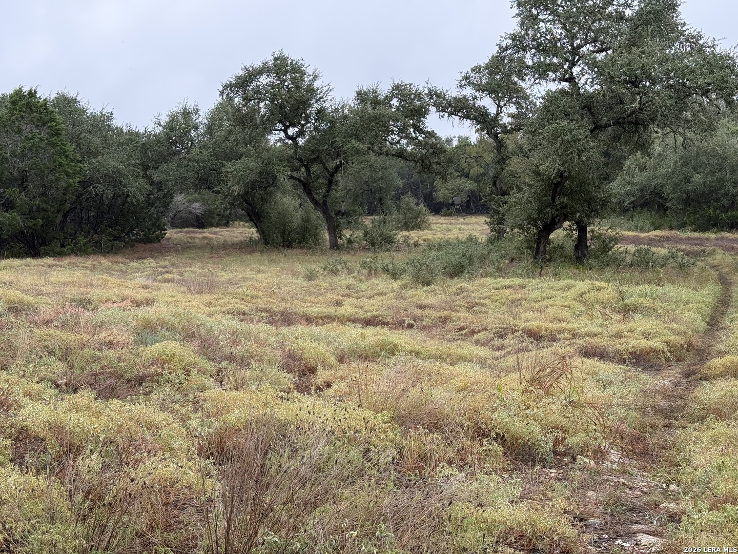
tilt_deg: -5.4
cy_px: 277
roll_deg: +1.6
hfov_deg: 39.7
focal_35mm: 48
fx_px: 1023
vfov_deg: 30.3
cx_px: 369
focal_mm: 6.76
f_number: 1.78
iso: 100
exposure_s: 1/553
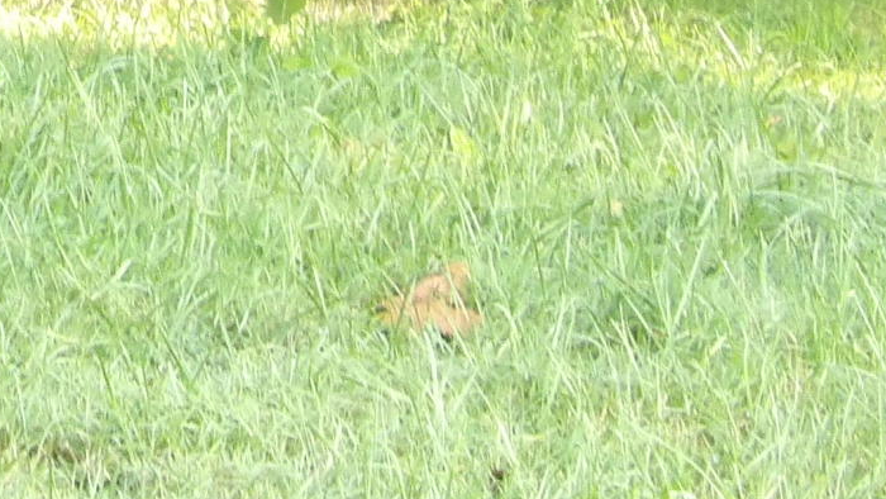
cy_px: -770
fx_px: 7895
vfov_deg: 3.6
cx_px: -324
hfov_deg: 6.4
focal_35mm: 336
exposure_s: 1/60
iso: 459
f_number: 4.1
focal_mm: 13
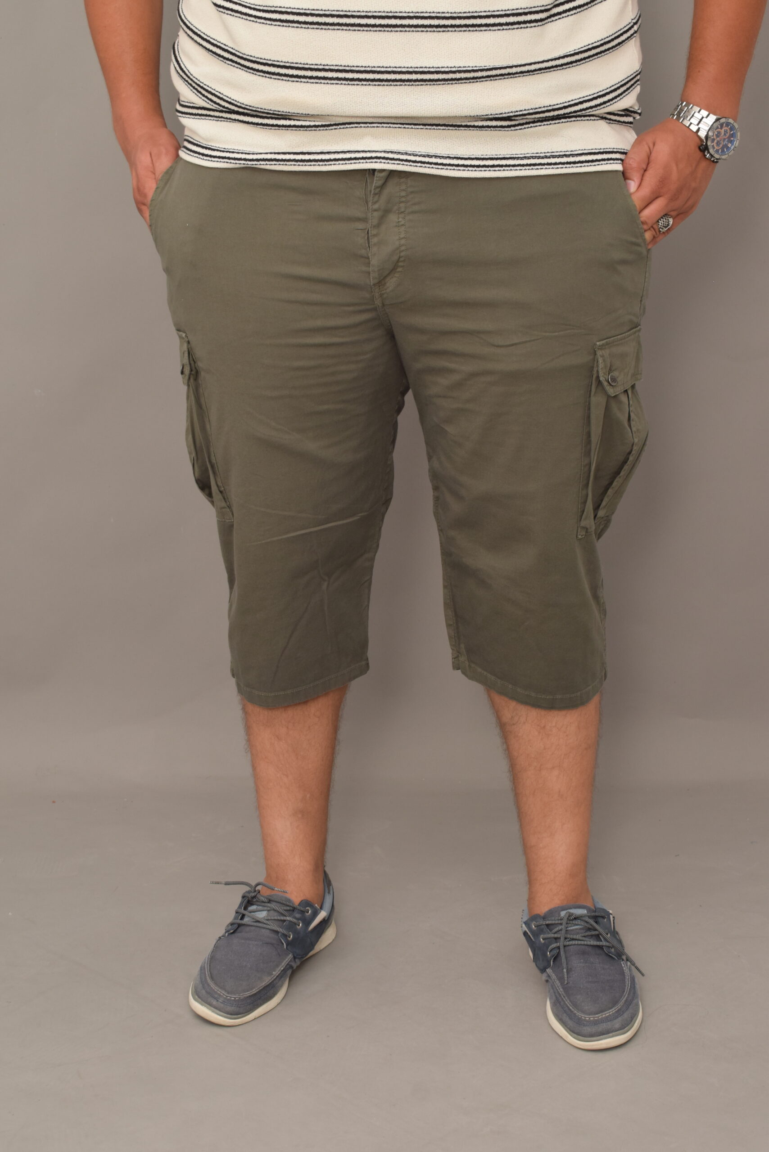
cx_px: 384
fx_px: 1921
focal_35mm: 60
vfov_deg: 33.4
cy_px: 576
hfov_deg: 22.6
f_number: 9
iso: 400
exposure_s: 1/125
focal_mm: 40
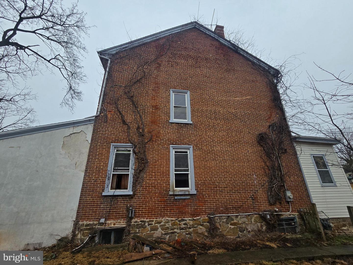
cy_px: 132
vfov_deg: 89.9
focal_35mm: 13
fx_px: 133
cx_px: 176
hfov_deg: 106.2
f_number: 2.2
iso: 100
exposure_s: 1/719
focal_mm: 2.2
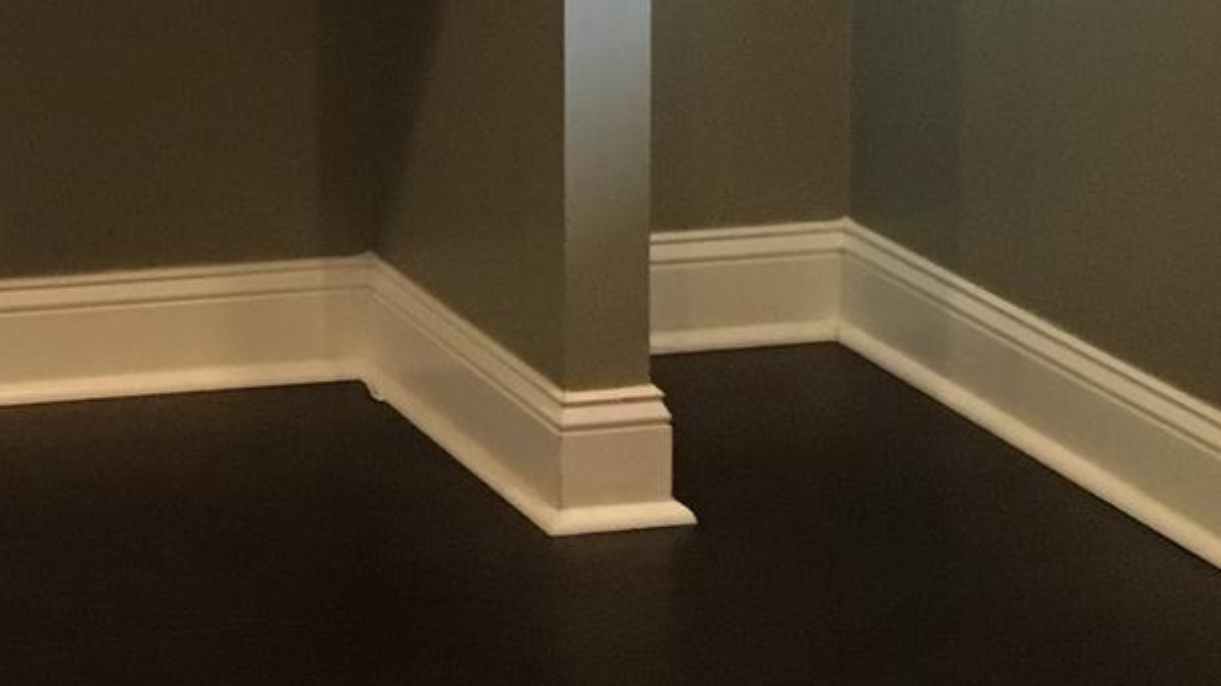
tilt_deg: -5.9
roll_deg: +1.3
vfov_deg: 10.7
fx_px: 3463
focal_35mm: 107
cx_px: -458
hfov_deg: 18.3
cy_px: -500
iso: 160
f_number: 2.2
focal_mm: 4.15
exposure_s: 1/30
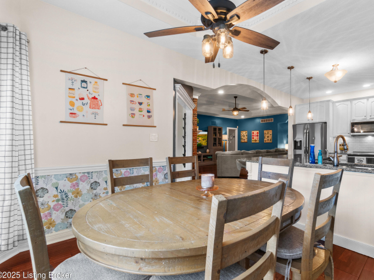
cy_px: 141
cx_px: 216
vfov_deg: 74.7
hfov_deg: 90.3
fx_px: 184
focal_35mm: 17
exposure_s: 1/4
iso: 400
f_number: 8
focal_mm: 10
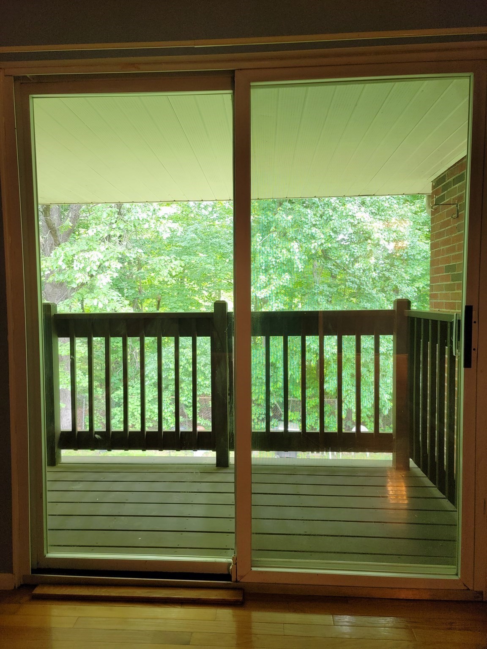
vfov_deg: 71.6
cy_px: 324
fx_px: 450
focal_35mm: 24
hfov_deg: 56.8
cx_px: 244
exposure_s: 1/120
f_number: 1.8
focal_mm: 6.7
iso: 250
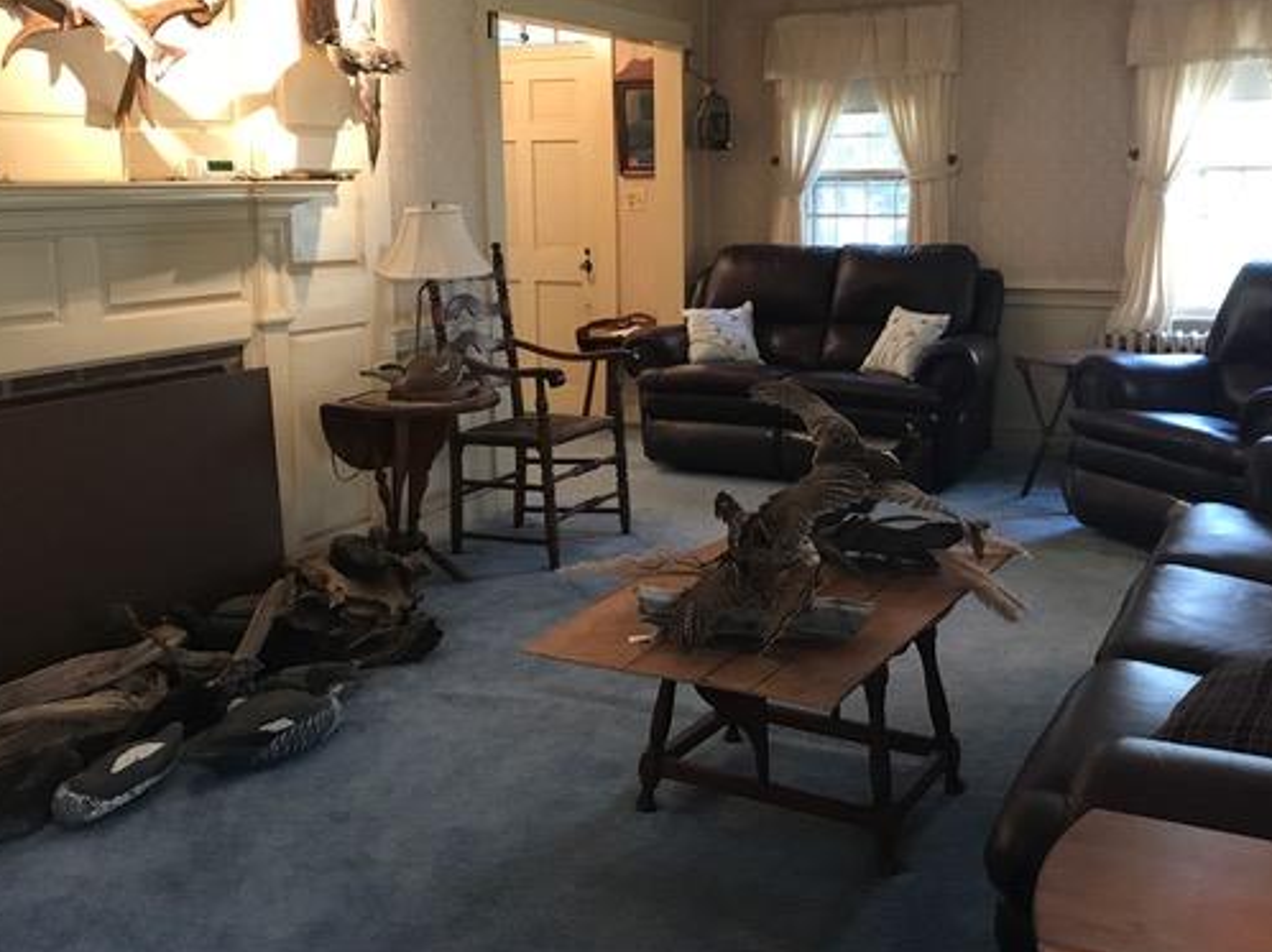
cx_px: 718
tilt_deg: -7.5
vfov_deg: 39.4
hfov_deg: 51.2
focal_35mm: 36
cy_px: 365
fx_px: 1322
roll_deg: +0.5
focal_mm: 3.99
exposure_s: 1/15
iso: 50
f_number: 1.8
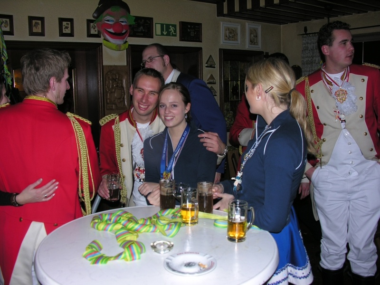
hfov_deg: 52.6
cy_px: 142
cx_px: 190
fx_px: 384
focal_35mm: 35
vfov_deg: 40.7
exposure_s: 1/60.1
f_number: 2.8
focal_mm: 8.9
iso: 50
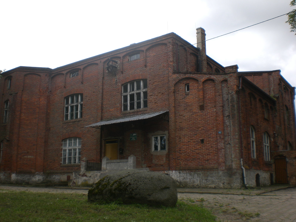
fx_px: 325
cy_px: 111
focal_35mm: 38
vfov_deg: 37.7
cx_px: 148
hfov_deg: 49.0
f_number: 4.4
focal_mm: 6.3
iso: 50
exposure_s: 1/250
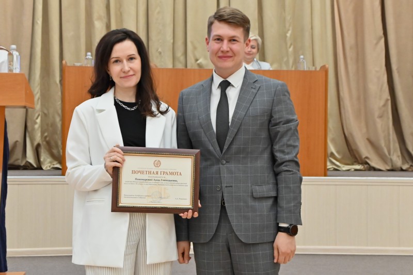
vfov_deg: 18.2
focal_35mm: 75
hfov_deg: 27.0
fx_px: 860
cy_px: 138
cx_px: 206
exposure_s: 1/200
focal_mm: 50
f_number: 7.1
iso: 4000
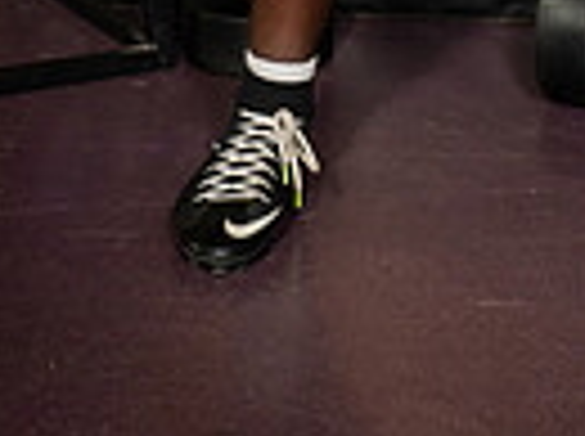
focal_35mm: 160
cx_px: 526
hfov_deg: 12.3
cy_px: -526
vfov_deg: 8.6
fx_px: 2699
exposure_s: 1/250
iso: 800
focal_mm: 48
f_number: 7.1
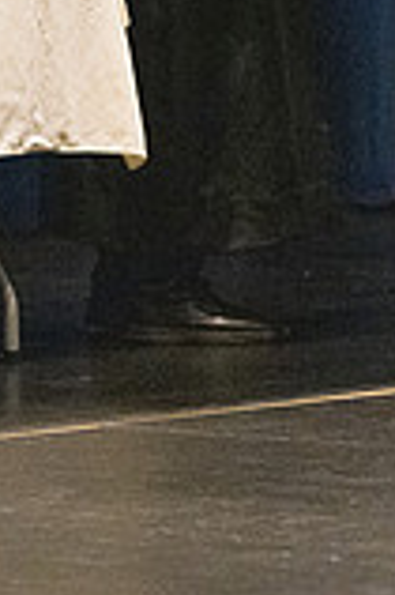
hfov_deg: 2.6
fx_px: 8758
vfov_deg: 3.9
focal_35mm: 531
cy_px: -177
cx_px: 250
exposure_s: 1/400
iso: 10000
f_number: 3.2
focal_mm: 125
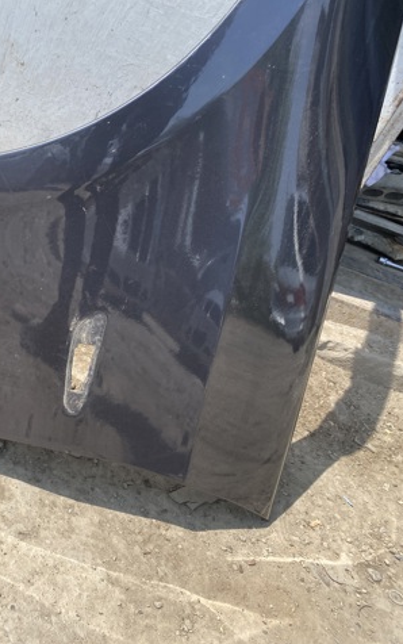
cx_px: 31
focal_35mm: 37
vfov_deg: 52.7
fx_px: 649
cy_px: 321
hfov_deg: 32.5
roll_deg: -21.5
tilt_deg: -37.7
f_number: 1.8
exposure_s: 1/1464
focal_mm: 4.25
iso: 32
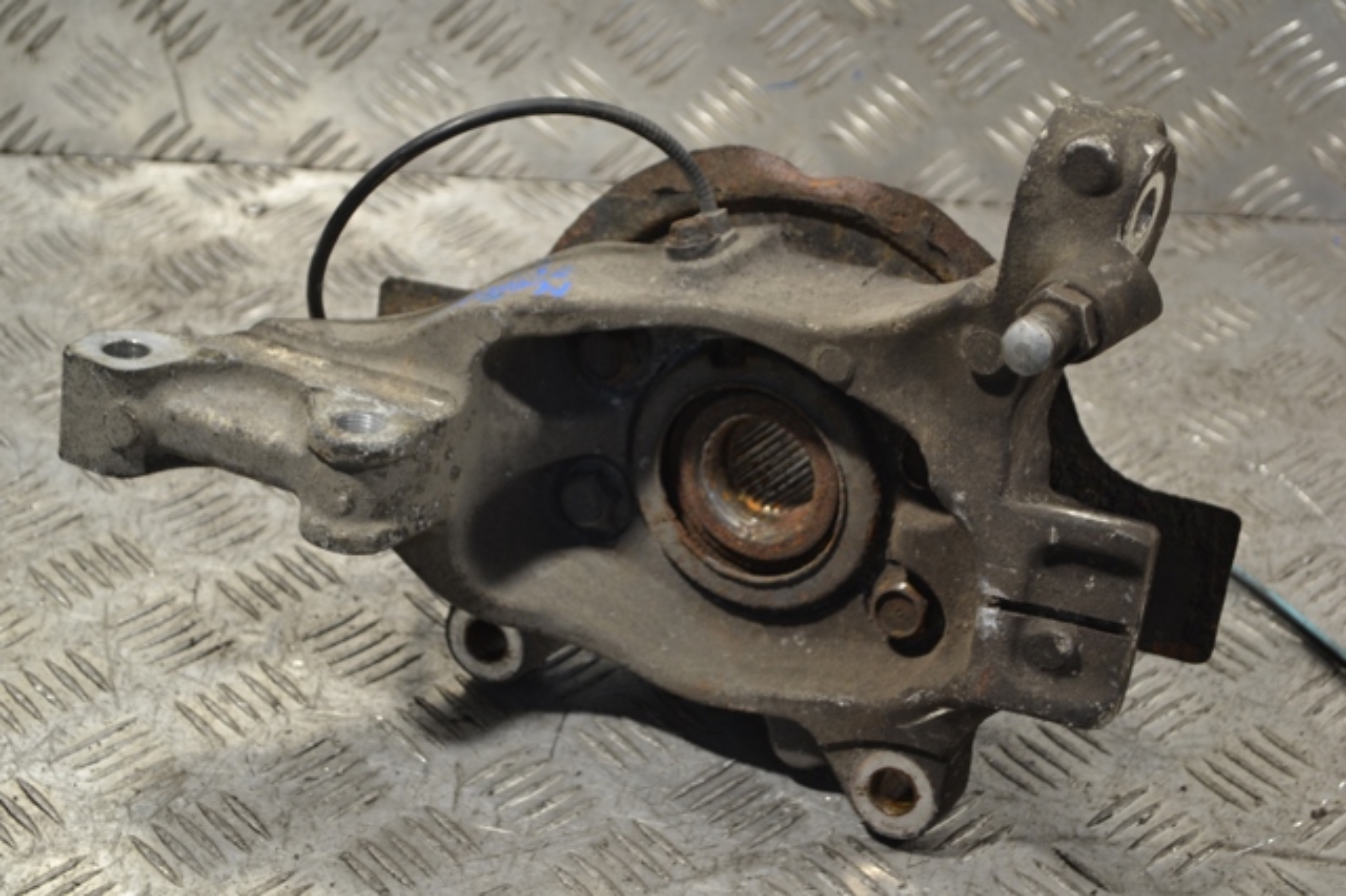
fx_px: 3083
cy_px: 448
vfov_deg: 16.5
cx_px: 673
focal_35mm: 82
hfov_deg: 24.6
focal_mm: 55
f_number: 5.6
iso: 320
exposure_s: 1/30
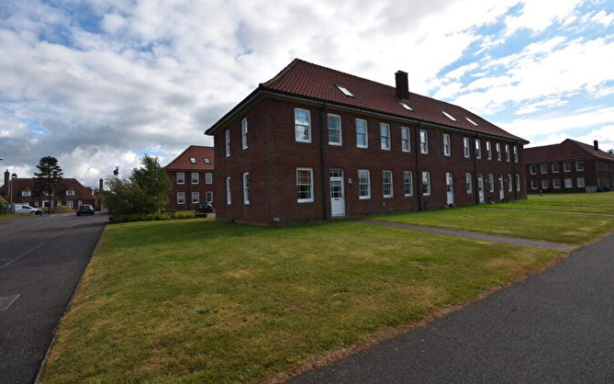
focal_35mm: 16
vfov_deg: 71.2
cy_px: 181
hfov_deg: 97.8
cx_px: 319
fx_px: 268
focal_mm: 10
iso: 200
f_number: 10
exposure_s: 1/400
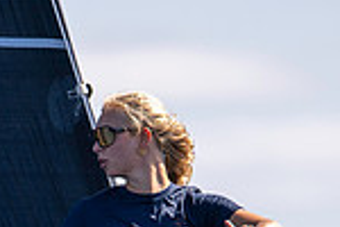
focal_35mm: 1545
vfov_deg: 0.9
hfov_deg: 1.3
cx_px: 127
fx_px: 14591
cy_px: 367
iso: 200
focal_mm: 400
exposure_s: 1/1600
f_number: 4.5
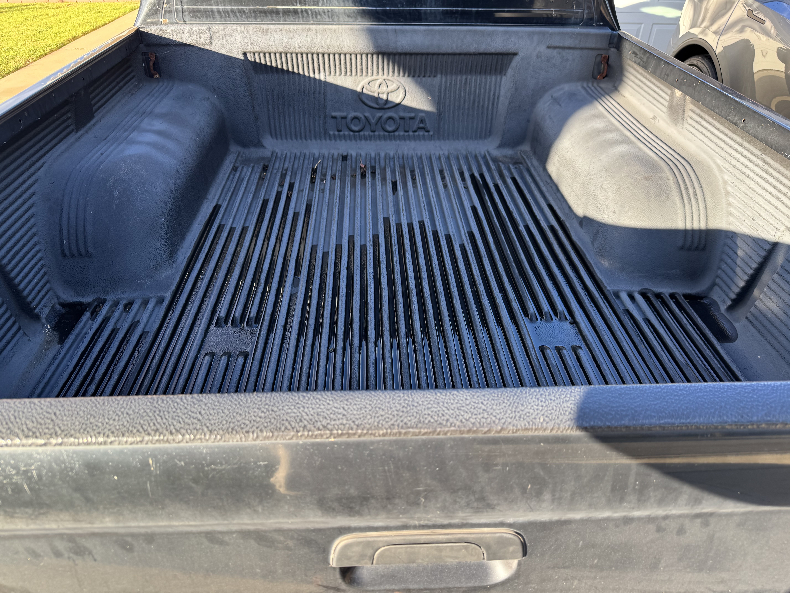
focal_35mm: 24
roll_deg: -1.1
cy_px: 296
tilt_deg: -35.9
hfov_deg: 71.6
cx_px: 395
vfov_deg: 56.8
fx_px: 548
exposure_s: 1/179
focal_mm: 6.76
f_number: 1.78
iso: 64
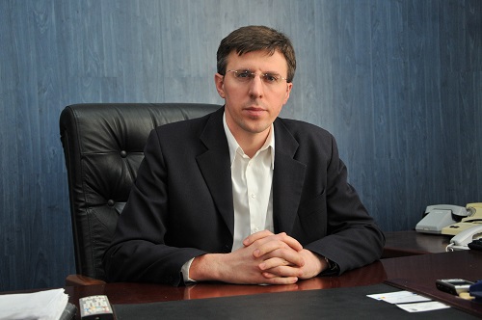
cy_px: 160
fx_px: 802
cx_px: 241
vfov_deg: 22.6
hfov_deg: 33.4
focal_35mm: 60
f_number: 4.5
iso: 640
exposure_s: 1/100
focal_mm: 40
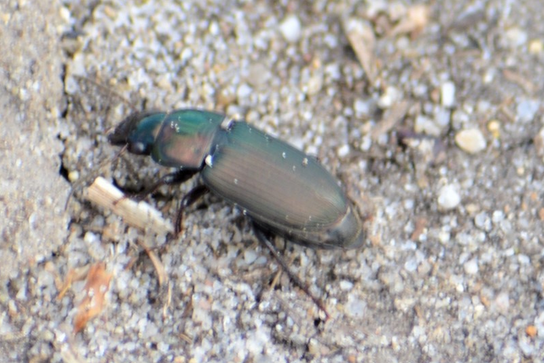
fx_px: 8144
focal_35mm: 539
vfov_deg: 2.6
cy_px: 179
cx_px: 268
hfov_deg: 3.8
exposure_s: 1/125
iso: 180
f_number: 8
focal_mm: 300
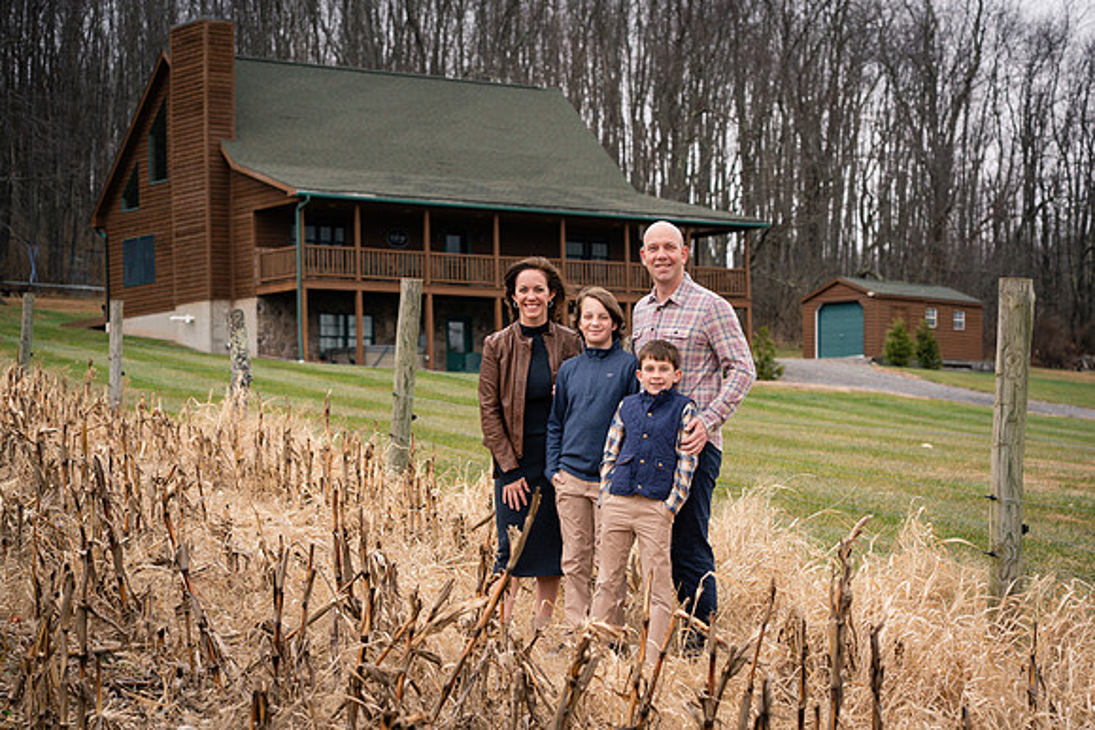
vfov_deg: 14.9
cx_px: 587
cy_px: 387
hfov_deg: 22.2
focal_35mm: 92
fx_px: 2789
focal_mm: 85
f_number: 5
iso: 320
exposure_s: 1/320
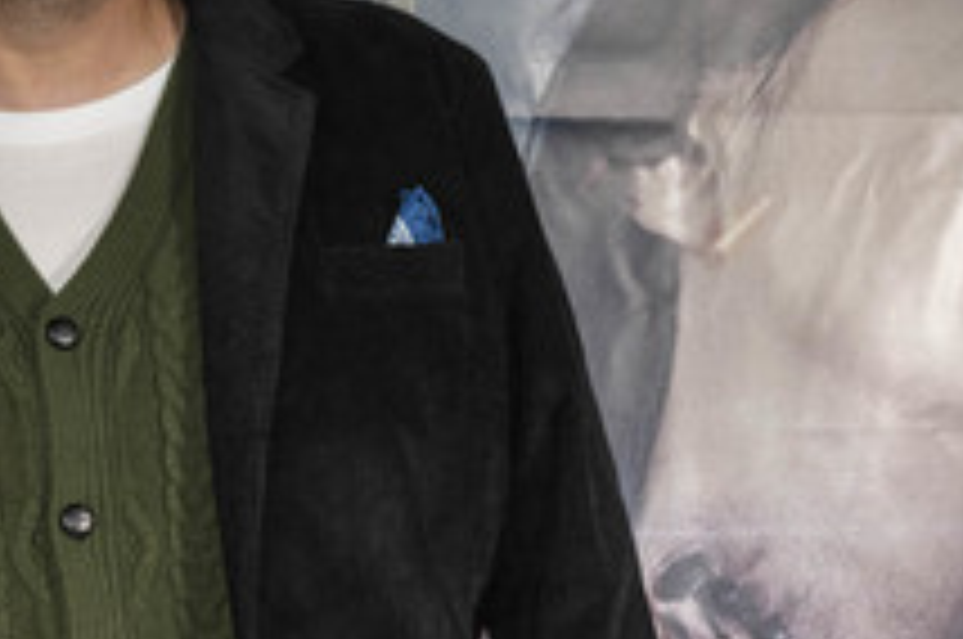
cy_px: 162
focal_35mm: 95
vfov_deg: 14.3
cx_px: 2
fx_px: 2537
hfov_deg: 20.8
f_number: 5.6
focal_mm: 45
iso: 800
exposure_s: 1/200
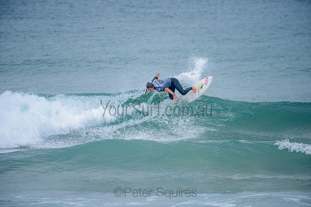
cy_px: 104
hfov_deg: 4.3
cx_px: 156
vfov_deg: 2.9
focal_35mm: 480
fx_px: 4148
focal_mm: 480
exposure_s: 1/2000
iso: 560
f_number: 5.6
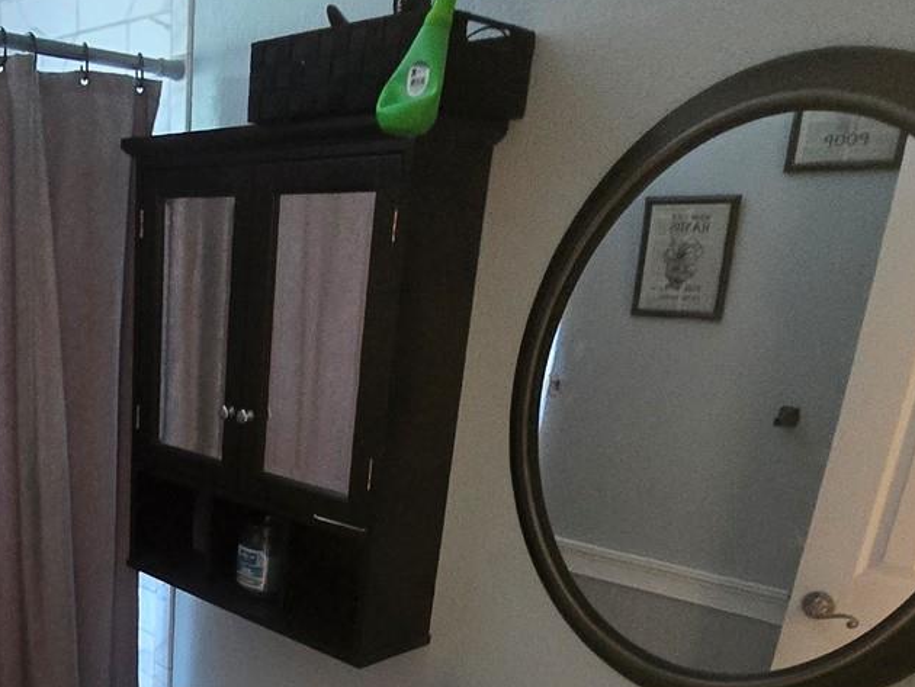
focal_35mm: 33
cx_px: 155
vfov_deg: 40.7
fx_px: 873
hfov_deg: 51.1
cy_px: 572
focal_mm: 2.2
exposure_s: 1/30
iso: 1250
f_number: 2.2
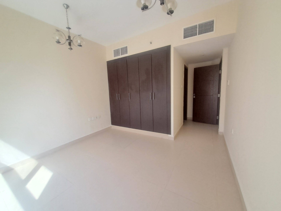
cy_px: 106
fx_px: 106
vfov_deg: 89.9
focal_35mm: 13
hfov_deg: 106.2
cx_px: 140
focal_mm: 1.13
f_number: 2.2
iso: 64
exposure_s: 1/50
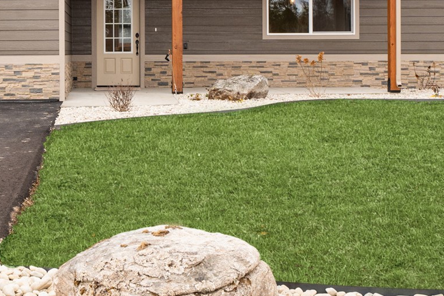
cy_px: 47
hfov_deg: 25.4
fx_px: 974
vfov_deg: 17.1
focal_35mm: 79
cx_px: 122
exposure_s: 1/100
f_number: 9
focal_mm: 28
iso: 250
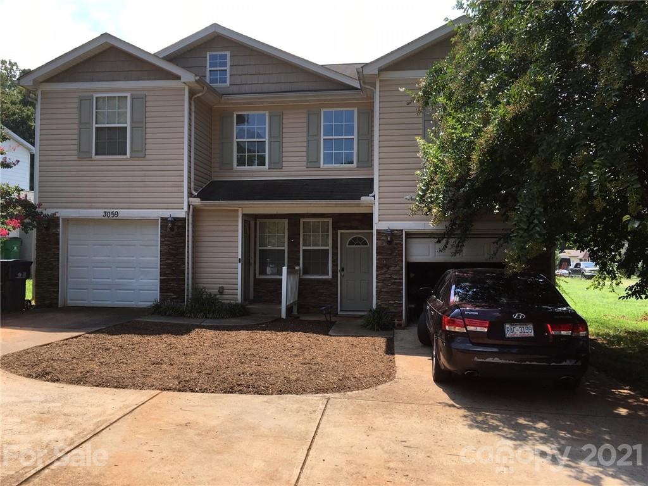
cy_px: 243
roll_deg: -0.2
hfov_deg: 61.7
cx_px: 324
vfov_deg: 48.2
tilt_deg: +1.3
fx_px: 543
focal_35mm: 29
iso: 25
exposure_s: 1/962
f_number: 2.2
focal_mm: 4.15
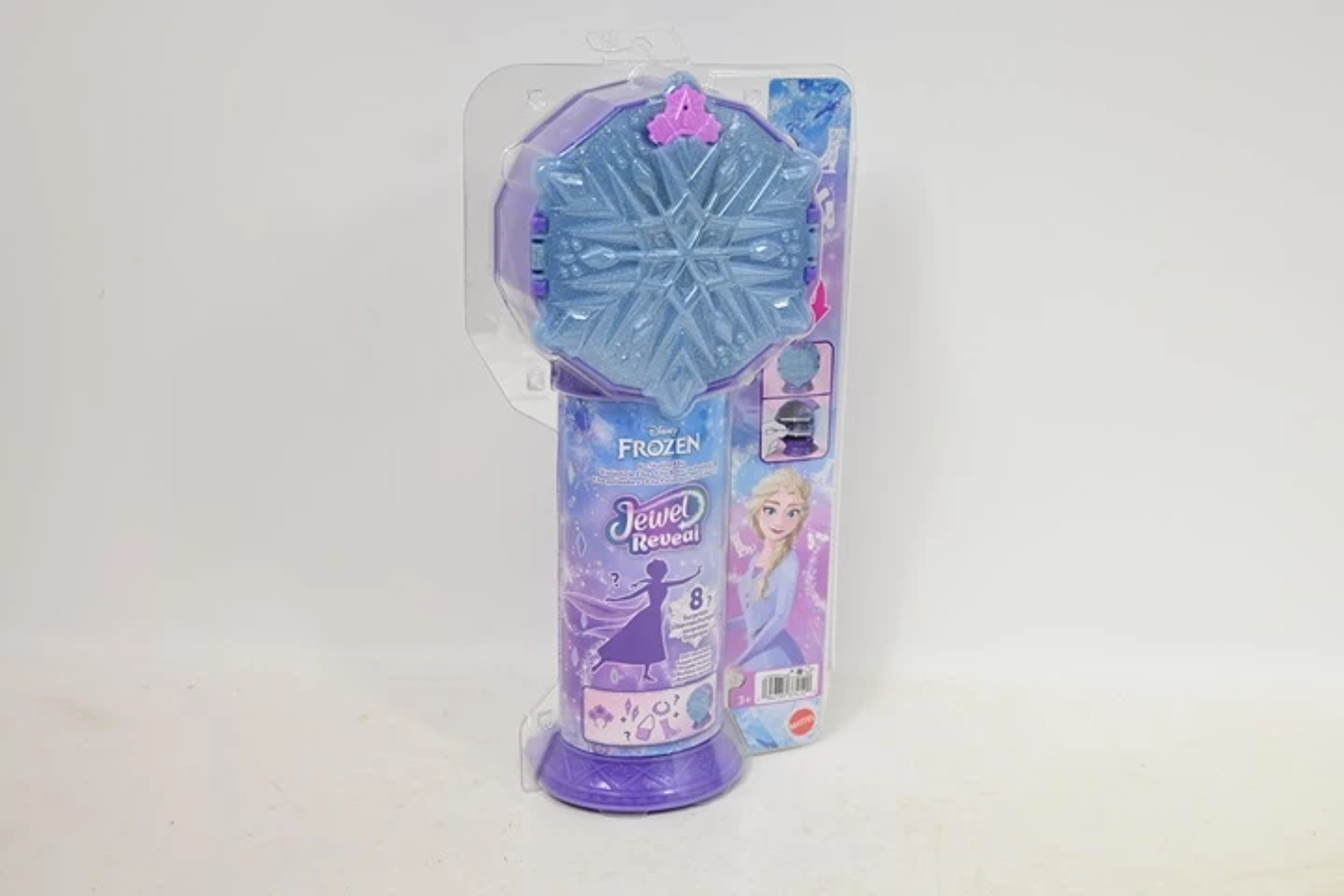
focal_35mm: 41
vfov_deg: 32.4
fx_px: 1540
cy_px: 448
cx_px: 672
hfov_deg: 47.2
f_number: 4.5
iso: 400
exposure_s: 1/200
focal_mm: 27.5
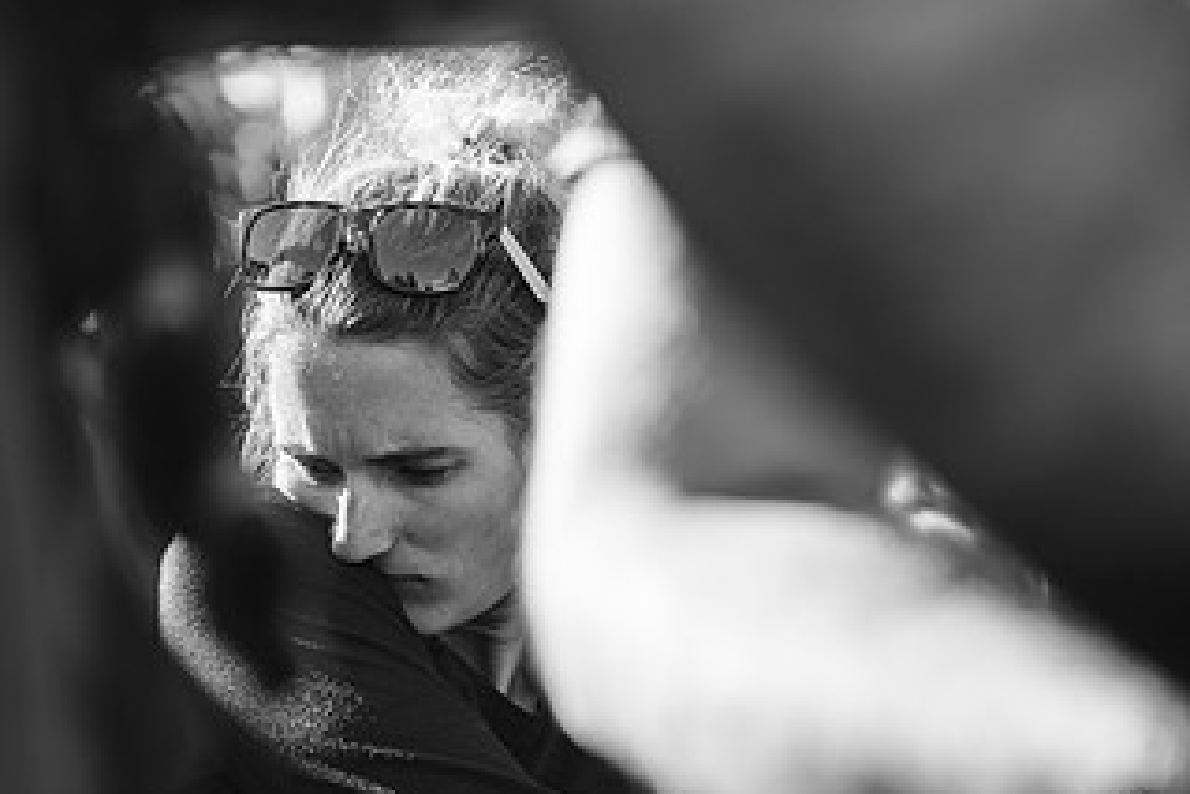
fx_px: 3009
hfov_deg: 22.3
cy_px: 703
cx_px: 813
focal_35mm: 91
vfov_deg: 14.9
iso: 100
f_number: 2
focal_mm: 50
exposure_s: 1/1000
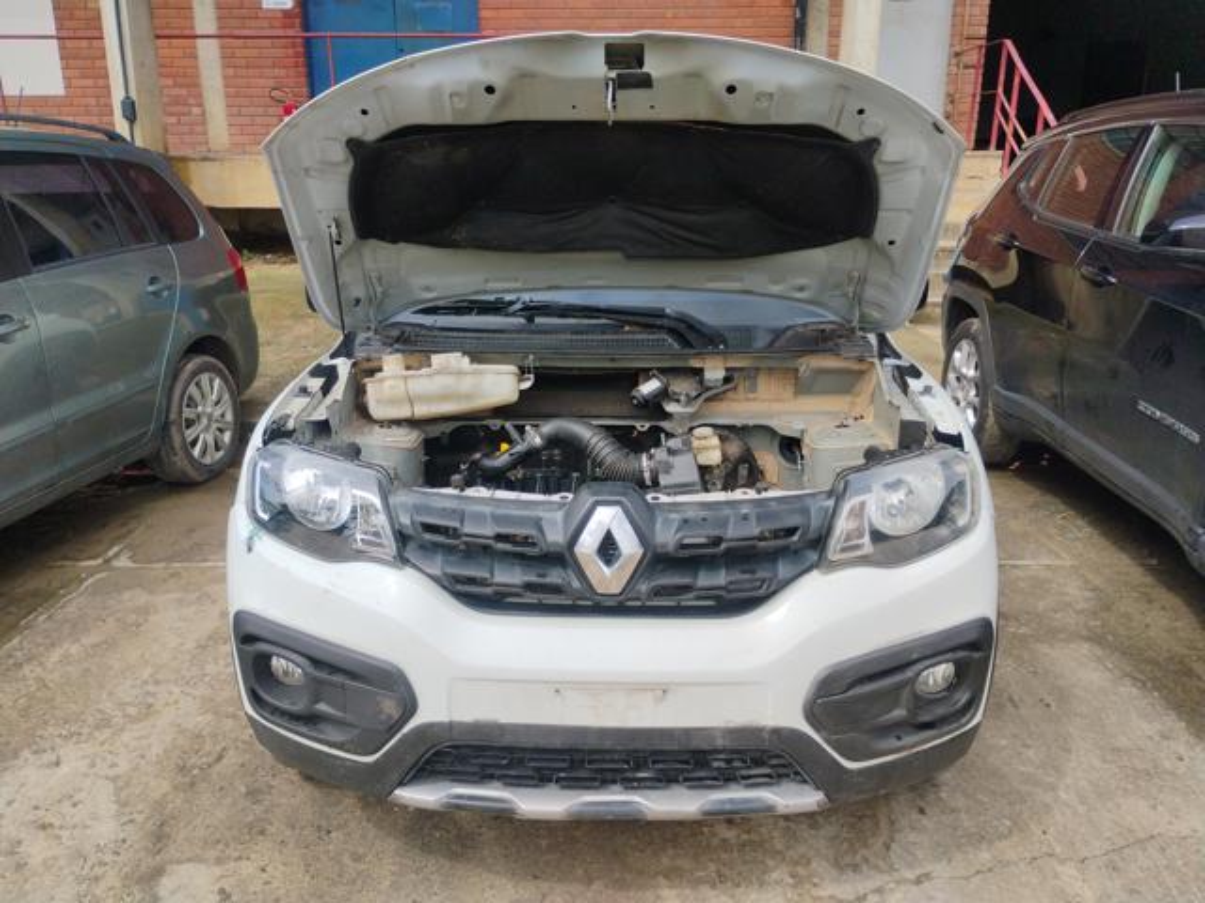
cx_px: 602
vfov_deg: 49.7
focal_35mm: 28
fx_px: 975
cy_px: 452
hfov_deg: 63.4
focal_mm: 4.26
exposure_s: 1/879
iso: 100
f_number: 1.8
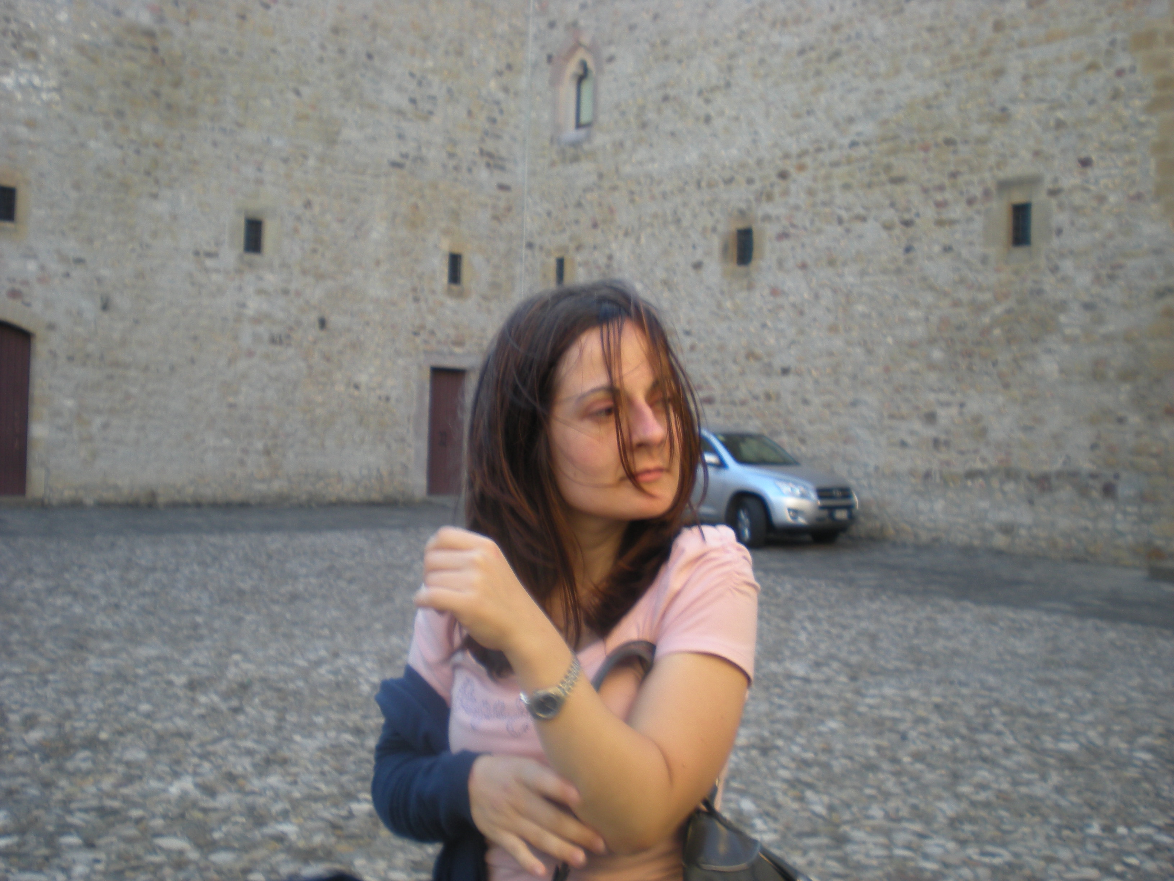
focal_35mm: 38
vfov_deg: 37.7
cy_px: 440
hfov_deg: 49.0
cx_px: 587
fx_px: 1289
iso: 64
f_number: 3.1
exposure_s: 1/73.5
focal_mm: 6.3
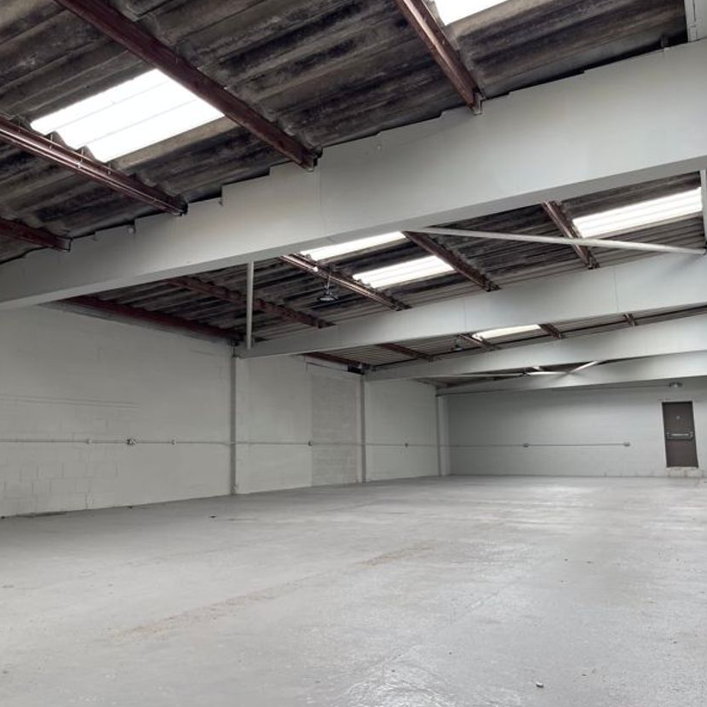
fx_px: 716
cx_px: 323
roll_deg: +1.3
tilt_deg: +7.4
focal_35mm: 31
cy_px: 354
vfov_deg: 52.5
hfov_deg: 52.5
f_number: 1.6
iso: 64
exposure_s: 1/132
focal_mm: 5.1
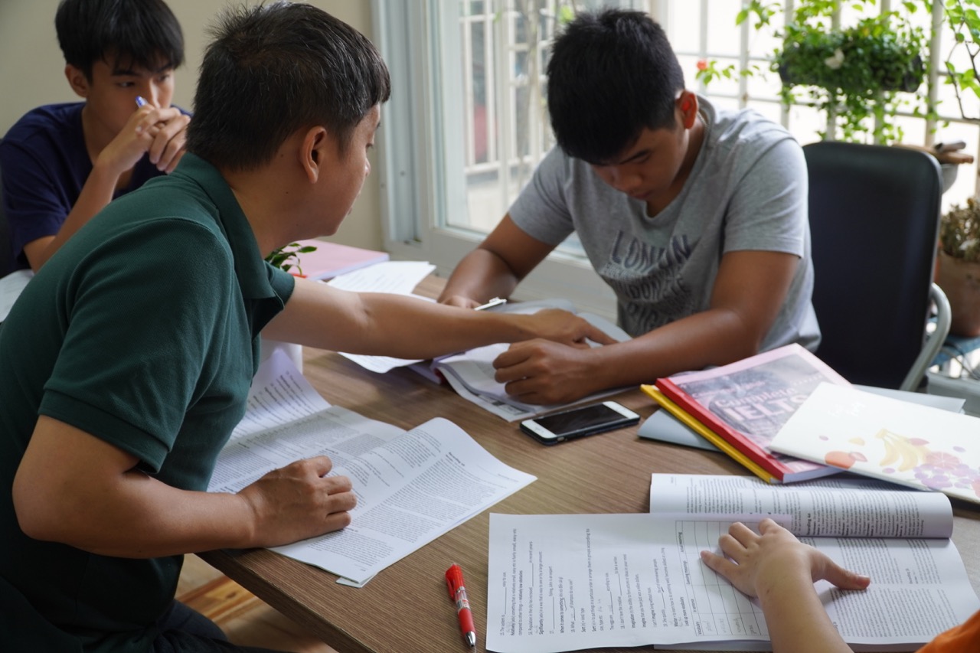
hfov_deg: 46.4
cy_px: 326
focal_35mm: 42
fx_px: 1143
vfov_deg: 31.9
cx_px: 490
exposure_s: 1/60
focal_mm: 28
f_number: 4
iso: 250
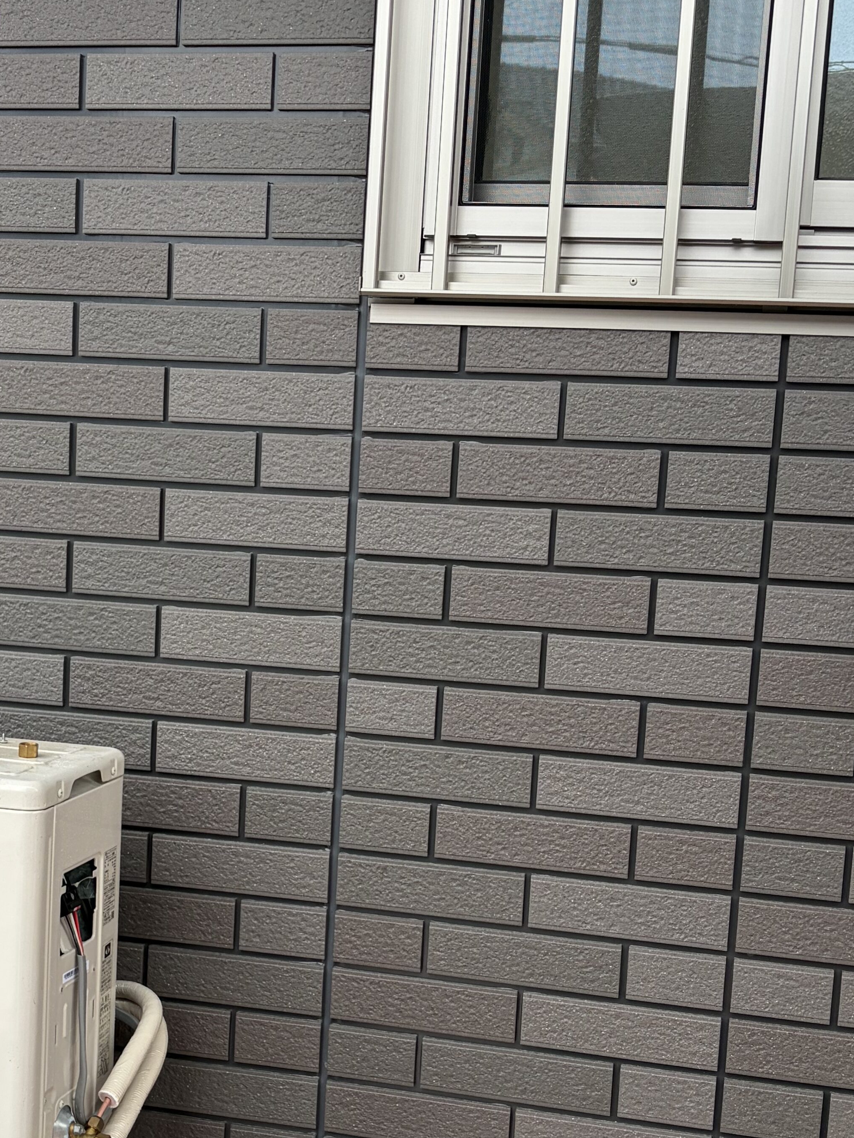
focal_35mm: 55
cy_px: 723
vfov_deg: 34.7
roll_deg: -3.3
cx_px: 305
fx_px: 1809
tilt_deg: -7.1
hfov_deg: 26.5
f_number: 1.6
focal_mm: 5.96
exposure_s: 1/120
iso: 64
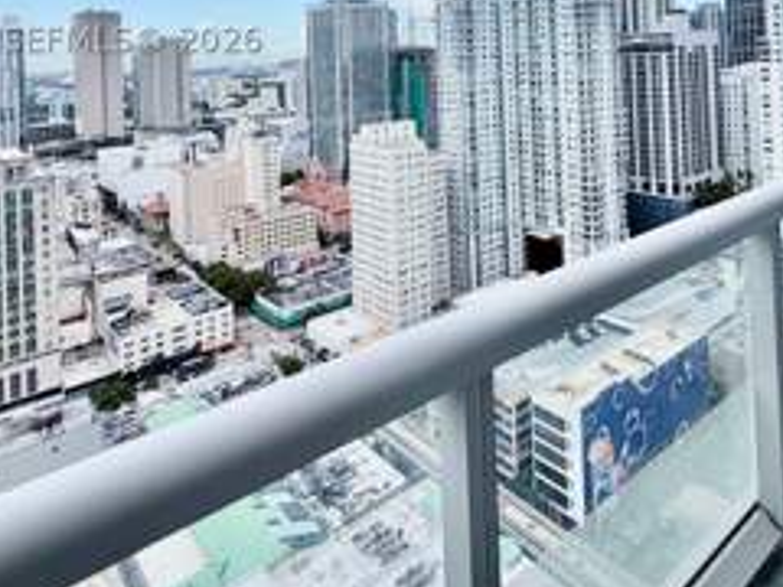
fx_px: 633
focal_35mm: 28
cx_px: 561
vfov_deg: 44.4
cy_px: 39
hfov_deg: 60.8
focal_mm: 2.22
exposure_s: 1/970
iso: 20
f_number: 2.2
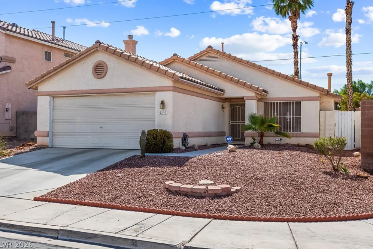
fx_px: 383
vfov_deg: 35.9
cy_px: 122
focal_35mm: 37
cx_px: 188
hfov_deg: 51.9
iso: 400
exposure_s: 1/8000
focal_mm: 24
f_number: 8
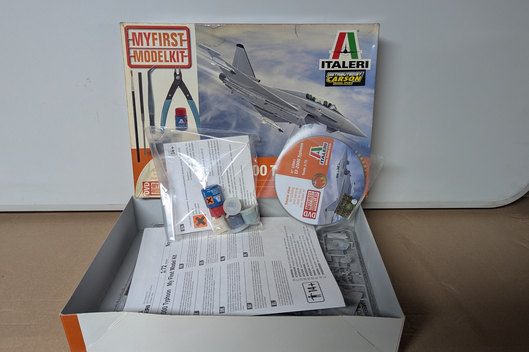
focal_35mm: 26
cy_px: 182
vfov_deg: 49.5
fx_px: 382
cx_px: 268
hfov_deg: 69.4
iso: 341
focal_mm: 6.81
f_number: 1.85
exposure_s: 1/110
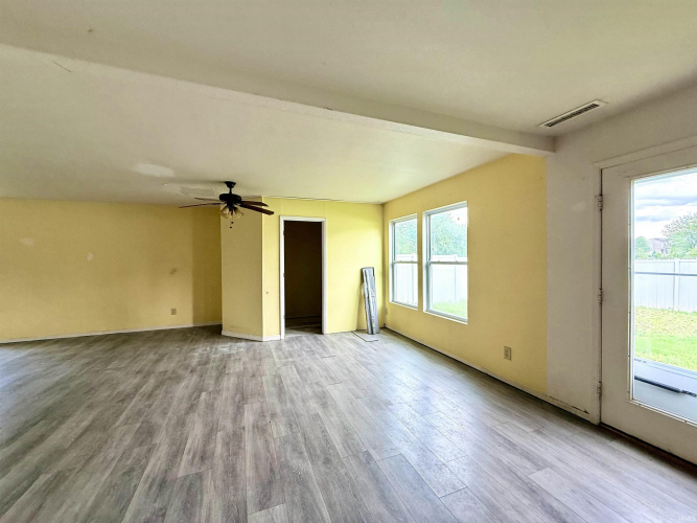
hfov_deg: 102.1
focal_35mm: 14
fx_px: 282
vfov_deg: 85.7
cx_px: 348
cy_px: 262
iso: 100
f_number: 2.2
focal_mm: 2.22
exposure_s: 1/99
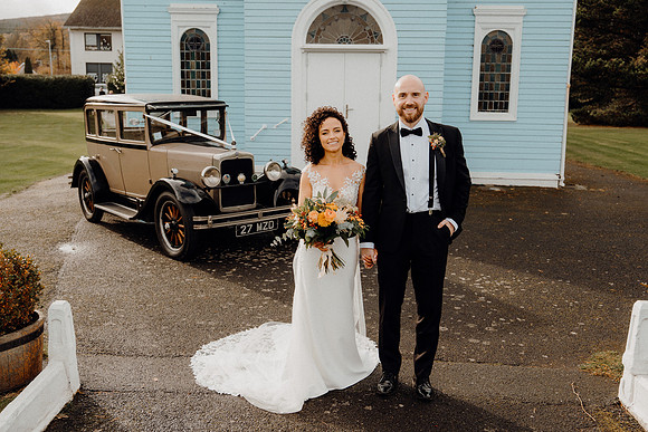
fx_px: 648
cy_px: 216
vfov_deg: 36.9
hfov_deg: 53.1
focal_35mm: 36
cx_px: 324
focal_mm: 36
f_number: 3.5
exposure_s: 1/500
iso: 125
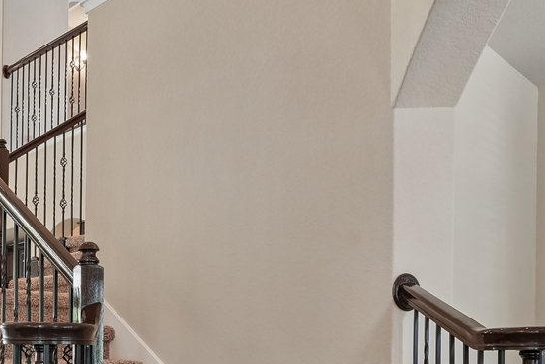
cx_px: 108
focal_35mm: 44
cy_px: 354
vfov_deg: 28.8
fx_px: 666
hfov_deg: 42.5
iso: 800
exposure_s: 1/25
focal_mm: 15
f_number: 8
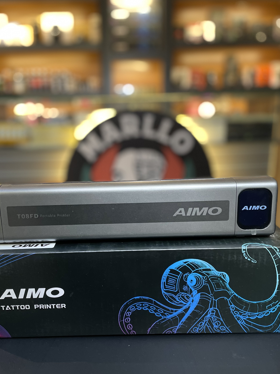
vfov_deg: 58.0
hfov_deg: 45.4
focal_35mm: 31
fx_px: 334
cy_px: 220
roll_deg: +1.6
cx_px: 127
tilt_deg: -15.7
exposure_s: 1/33
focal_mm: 4.2
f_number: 1.6
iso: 400
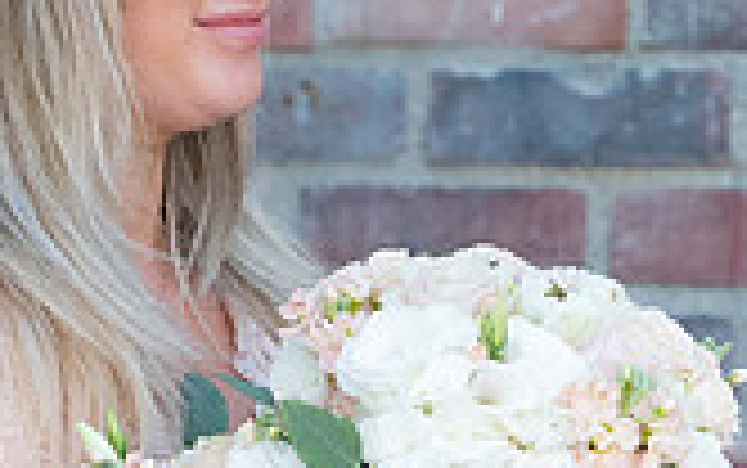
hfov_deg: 5.3
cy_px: 137
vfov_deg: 3.3
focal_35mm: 398
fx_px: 8108
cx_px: 158
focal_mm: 112
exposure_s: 1/800
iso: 800
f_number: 4.5
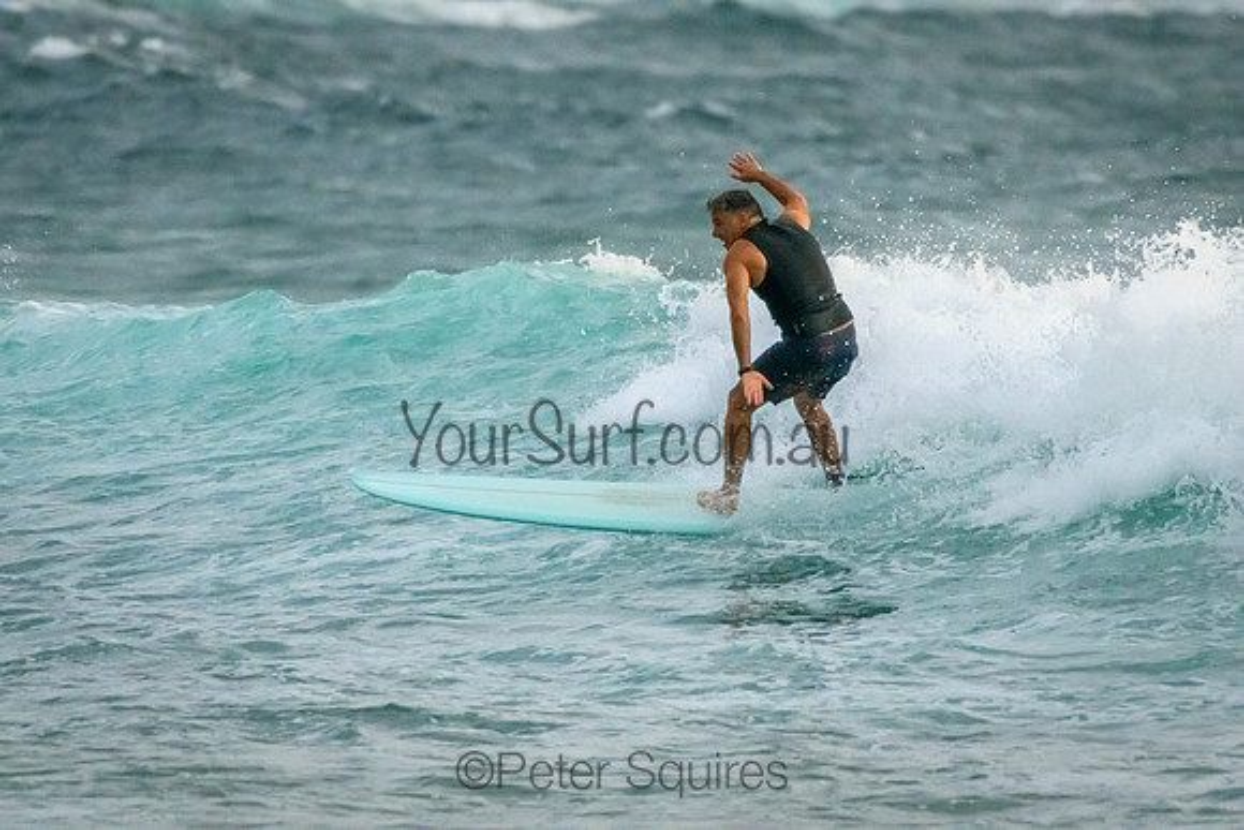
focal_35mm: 1000
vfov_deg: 1.4
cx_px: 622
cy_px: 415
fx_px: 34562
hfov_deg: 2.1
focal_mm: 1000
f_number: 11
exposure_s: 1/4000
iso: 16000
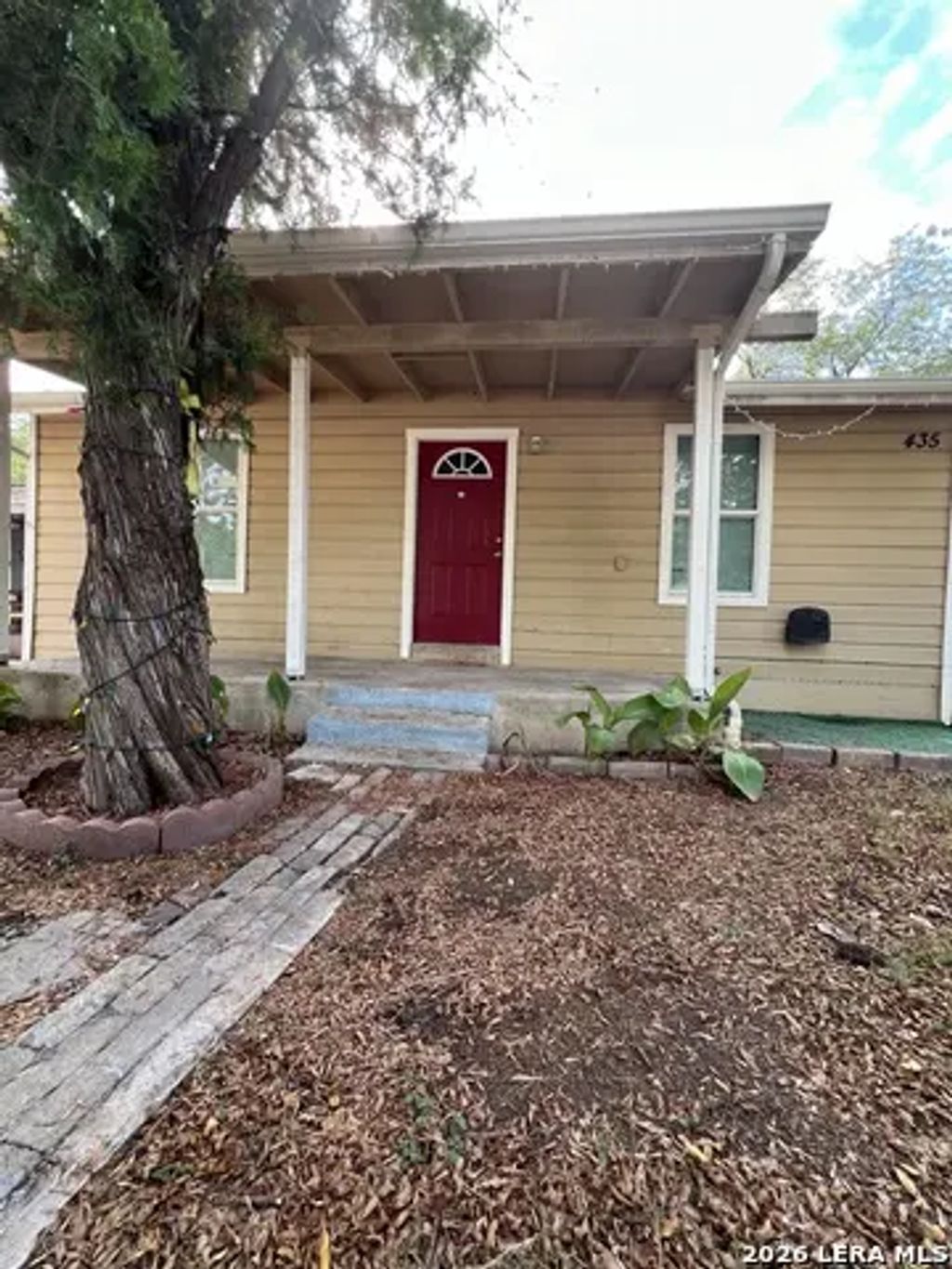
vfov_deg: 106.2
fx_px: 477
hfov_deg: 89.9
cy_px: 634
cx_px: 476
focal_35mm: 13
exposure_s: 1/99
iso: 40
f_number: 1.8
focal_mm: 1.57
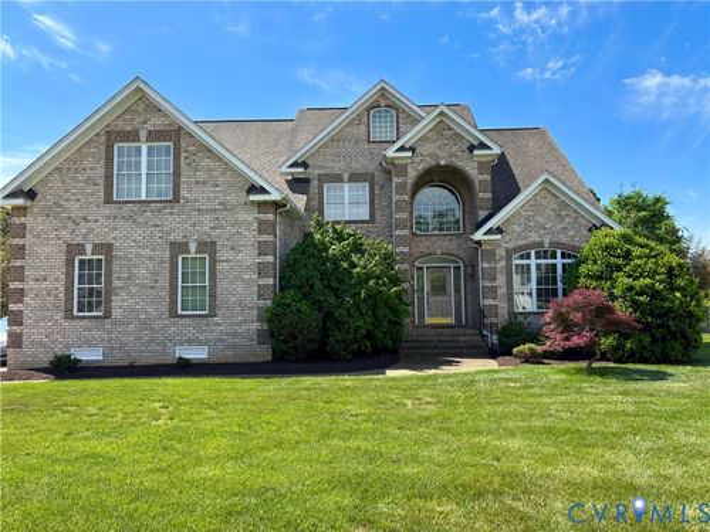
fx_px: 533
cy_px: 266
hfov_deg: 67.3
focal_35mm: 26
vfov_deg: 53.1
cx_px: 355
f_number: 1.6
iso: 50
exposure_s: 1/1876
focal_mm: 5.96
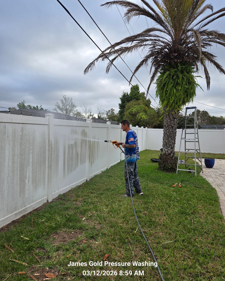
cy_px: 140
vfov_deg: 70.3
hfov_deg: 58.8
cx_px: 112
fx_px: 200
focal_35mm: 24
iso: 25
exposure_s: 1/512
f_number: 1.8
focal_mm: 5.4
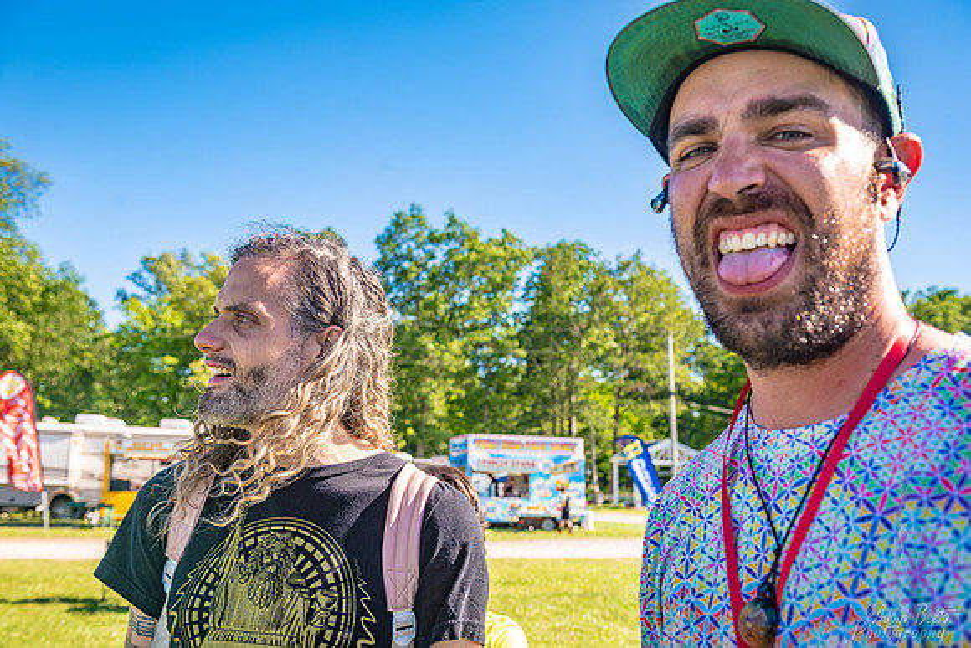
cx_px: 486
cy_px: 324
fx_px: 917
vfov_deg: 38.9
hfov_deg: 55.8
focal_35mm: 34
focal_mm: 34
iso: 100
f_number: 5.6
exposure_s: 1/250
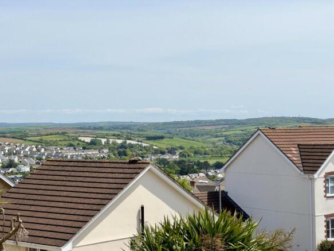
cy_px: 126
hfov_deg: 25.3
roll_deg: +1.1
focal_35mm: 77
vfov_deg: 19.1
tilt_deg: -0.5
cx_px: 167
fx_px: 743
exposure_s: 1/1167
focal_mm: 9
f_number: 2.8
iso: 32
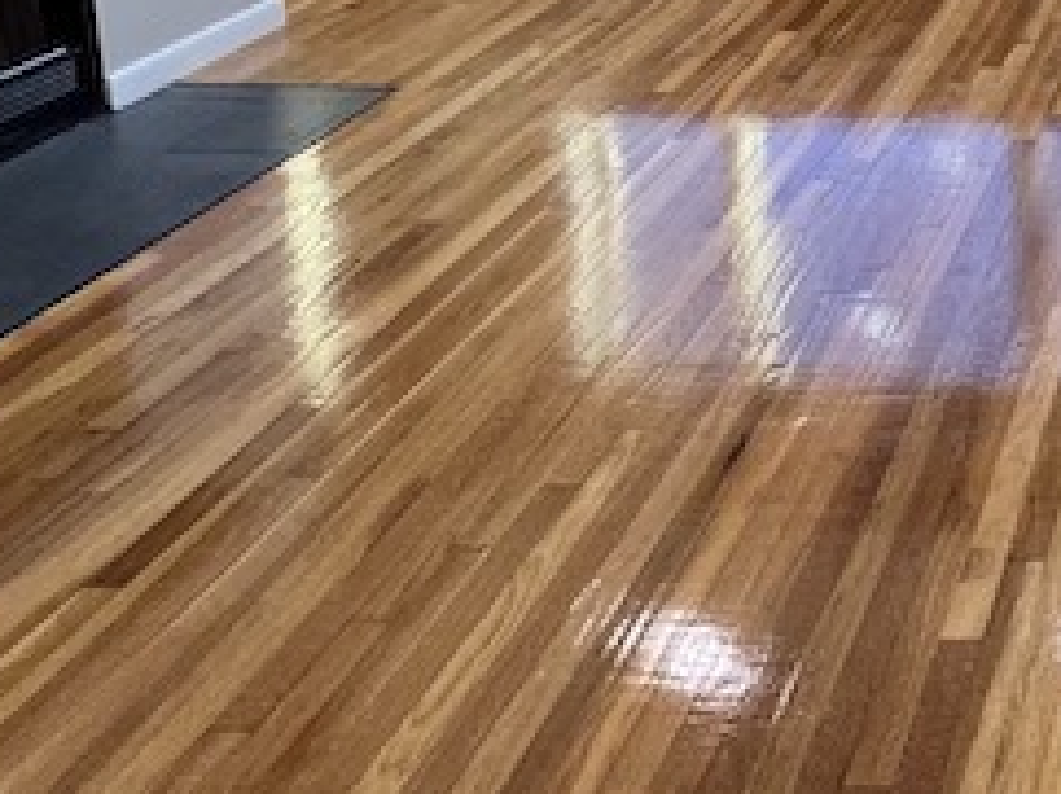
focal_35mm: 43
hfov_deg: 33.6
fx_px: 1317
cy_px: -285
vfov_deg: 27.1
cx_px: 1337
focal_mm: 1.57
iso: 100
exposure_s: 1/120
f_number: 1.8
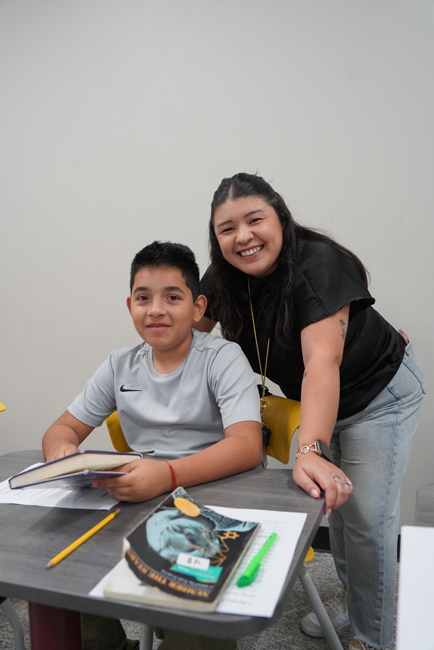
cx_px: 217
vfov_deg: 63.7
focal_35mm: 29
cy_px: 325
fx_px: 524
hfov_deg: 45.0
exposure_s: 1/160
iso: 1000
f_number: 4
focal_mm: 29
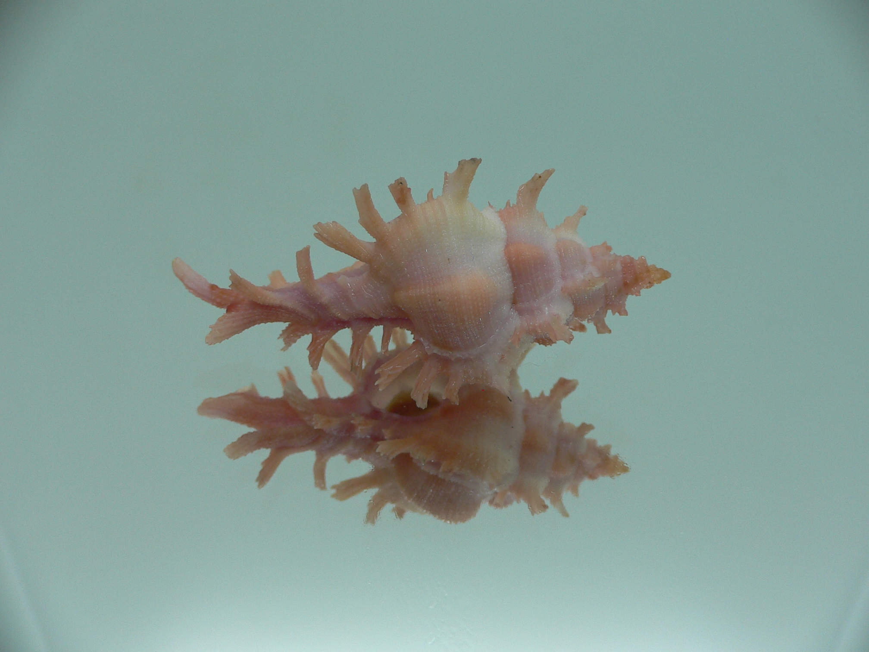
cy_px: 326
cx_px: 434
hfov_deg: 52.6
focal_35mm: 35
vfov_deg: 40.7
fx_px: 879
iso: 80
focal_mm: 4.6
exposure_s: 1/60
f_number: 2.8
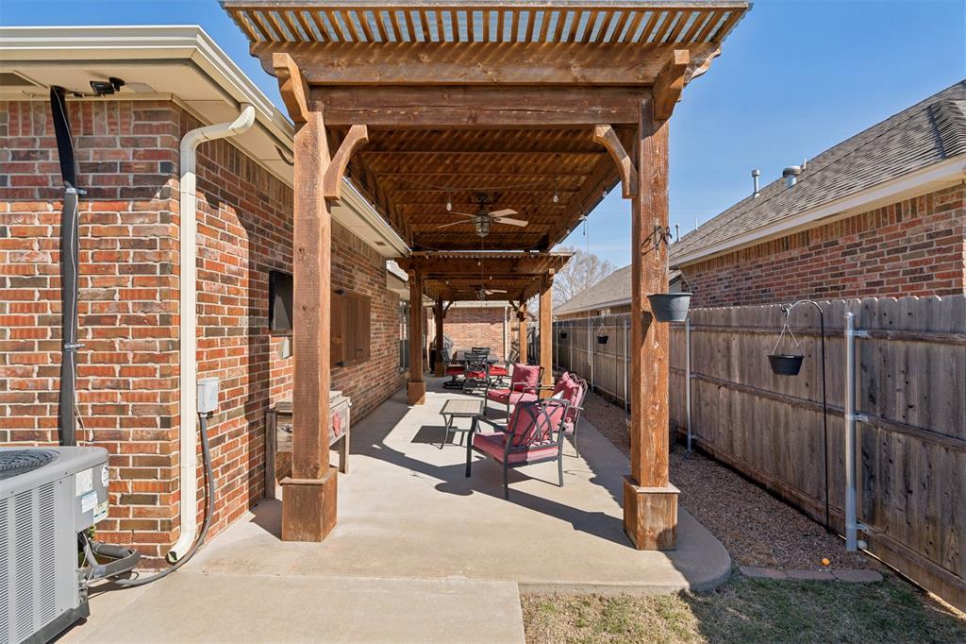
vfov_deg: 73.7
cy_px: 322
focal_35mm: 16
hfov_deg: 96.8
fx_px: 429
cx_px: 483
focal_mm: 16
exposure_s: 1/800
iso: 200
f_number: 7.1
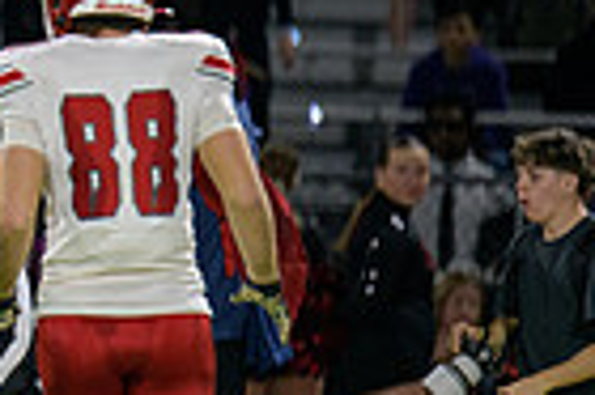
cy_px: 359
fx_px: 20520
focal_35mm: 1243
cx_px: -518
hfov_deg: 1.7
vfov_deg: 1.1
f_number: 2.8
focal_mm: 300
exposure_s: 1/250
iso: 2000
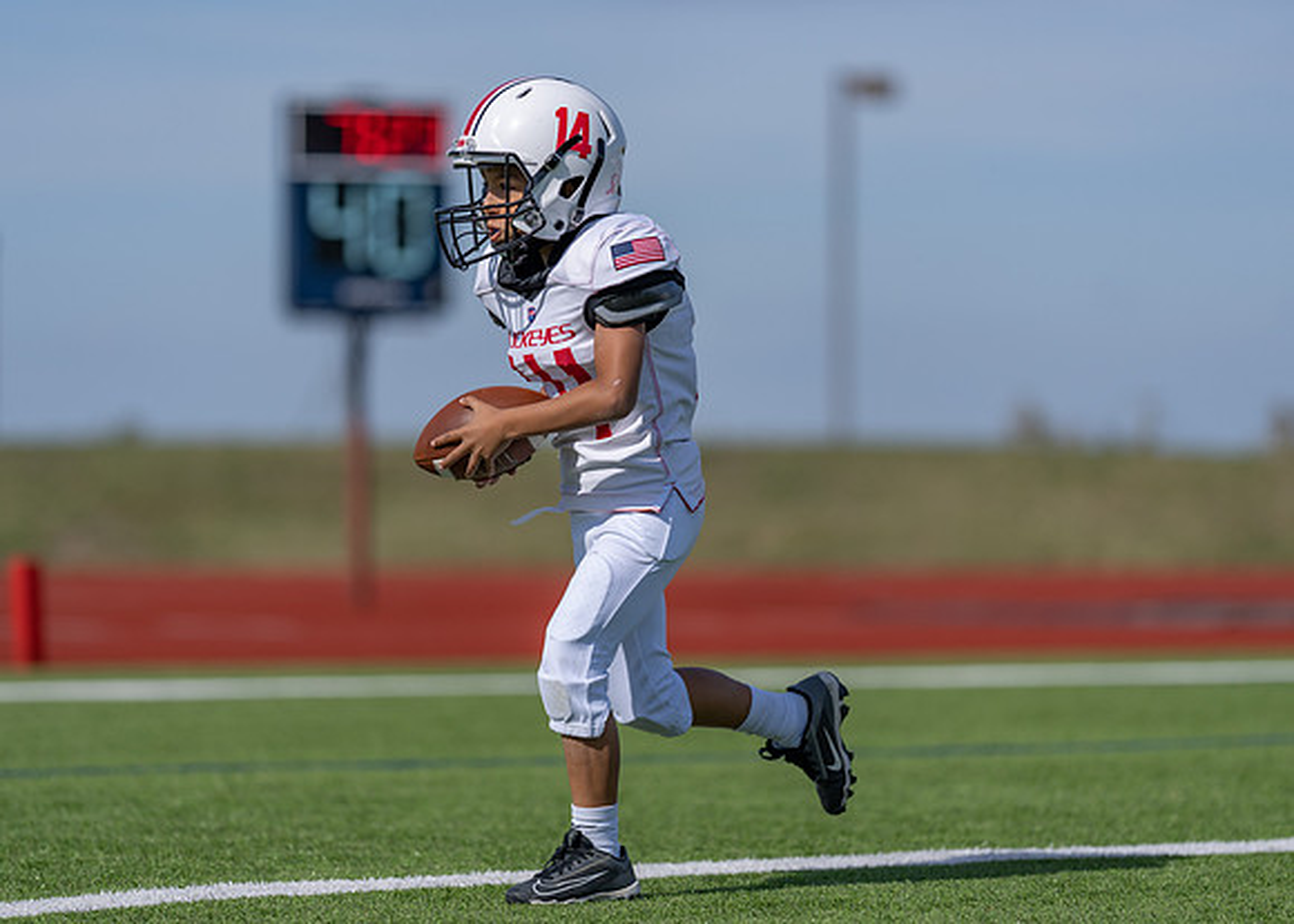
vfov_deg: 9.0
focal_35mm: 160
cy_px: 452
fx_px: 5889
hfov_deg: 12.5
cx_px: 629
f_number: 1.8
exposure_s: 1/8000
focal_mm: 135
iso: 100
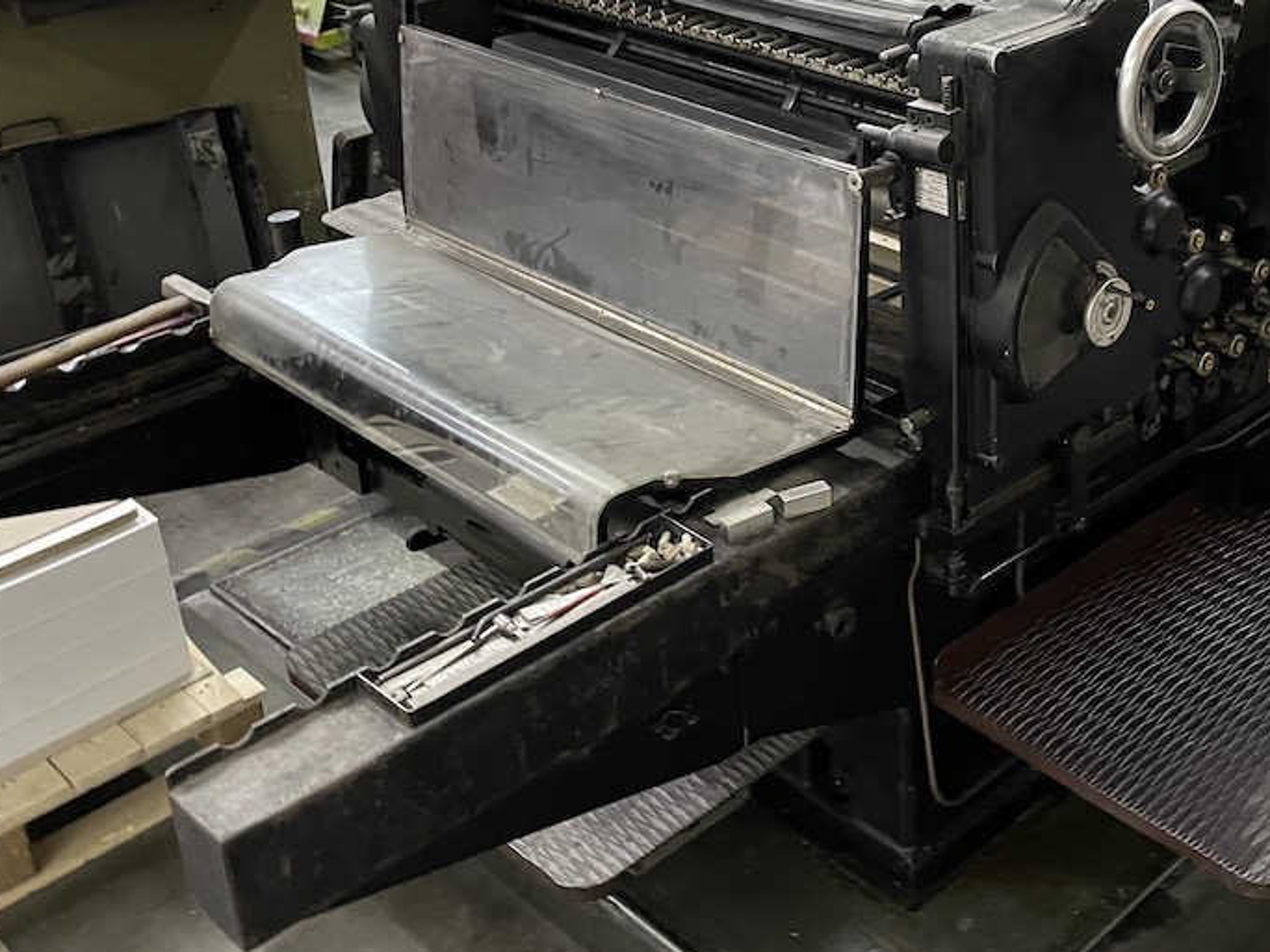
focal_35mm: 46
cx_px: 917
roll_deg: +2.6
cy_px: 276
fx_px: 1688
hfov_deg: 40.3
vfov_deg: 31.1
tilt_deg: -23.4
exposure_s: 1/25
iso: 500
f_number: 1.6
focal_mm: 4.2
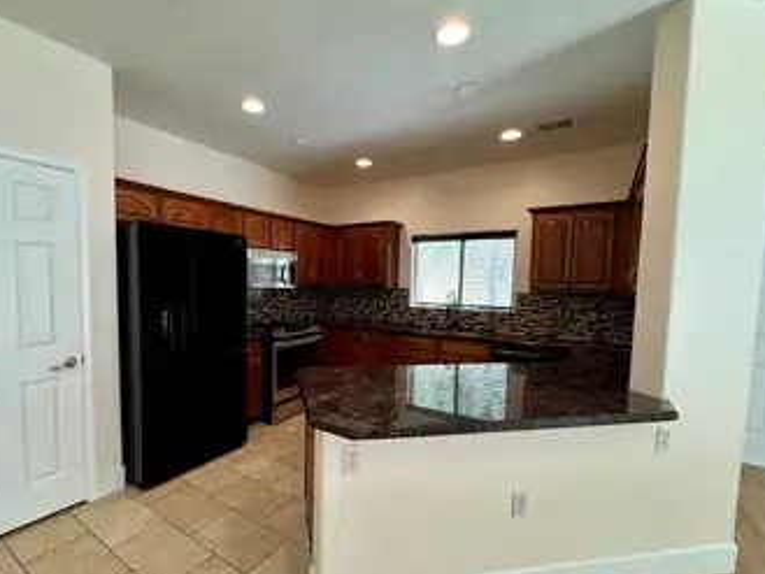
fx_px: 376
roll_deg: -2.1
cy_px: 309
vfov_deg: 74.6
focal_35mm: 17
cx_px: 335
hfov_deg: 90.6
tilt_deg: -5.0
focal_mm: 2.22
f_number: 2.2
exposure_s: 1/60
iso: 200
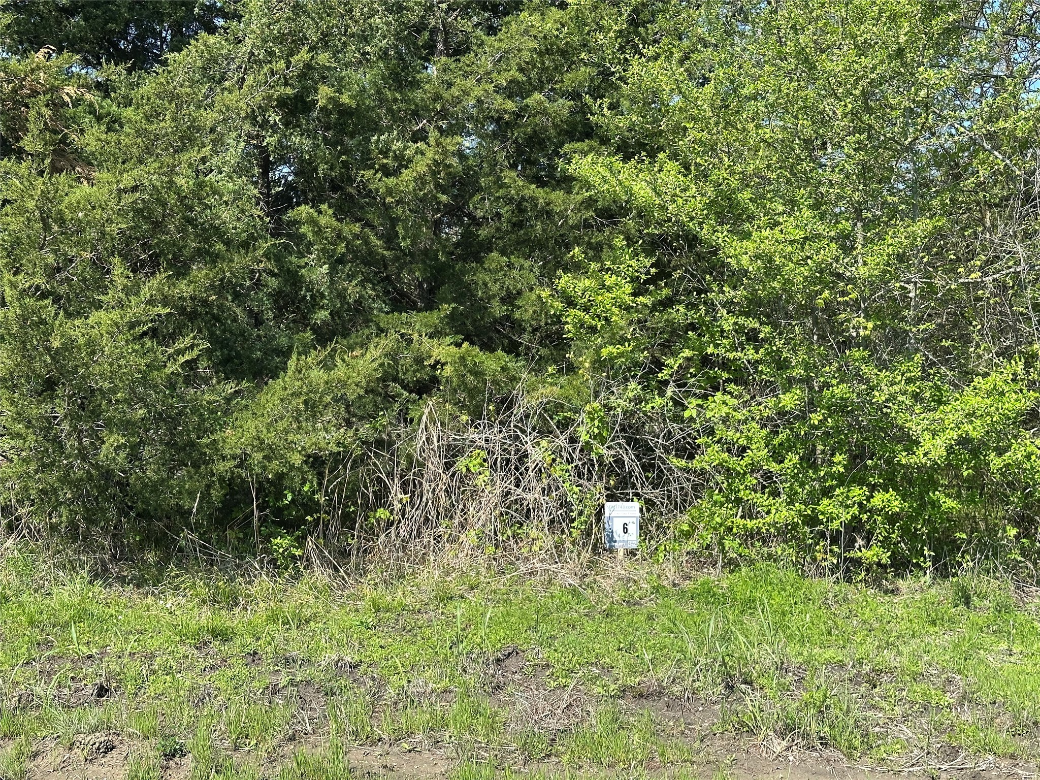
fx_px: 1442
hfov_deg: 39.7
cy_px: 390
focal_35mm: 48
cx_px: 520
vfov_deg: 30.3
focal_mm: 6.86
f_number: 1.78
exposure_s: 1/1721
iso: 64
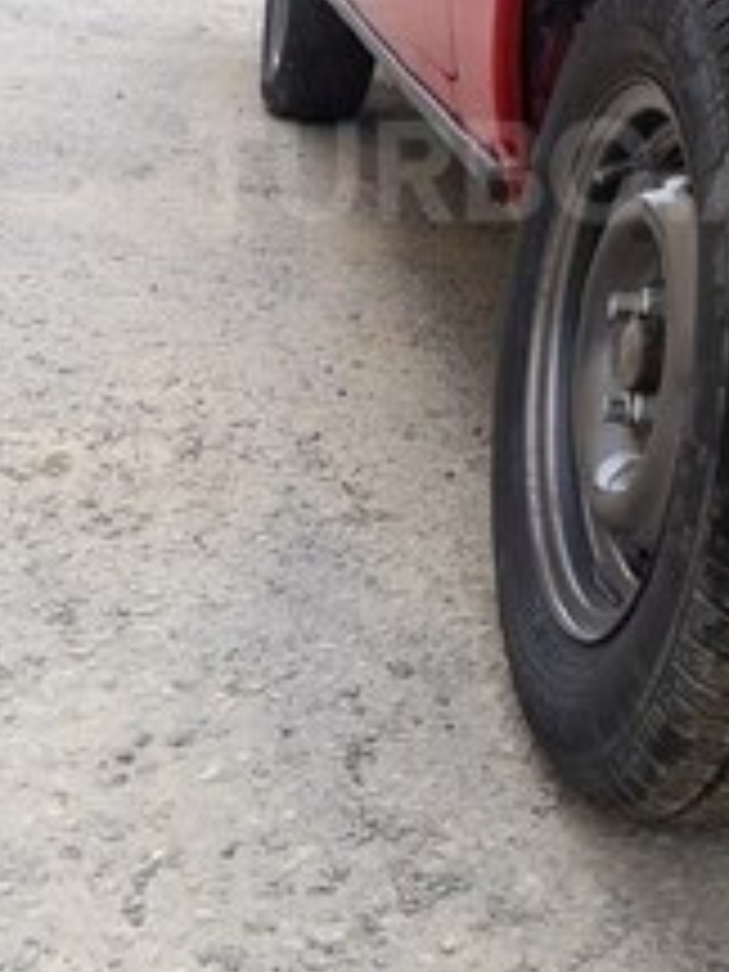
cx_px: 536
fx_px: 1741
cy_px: 171
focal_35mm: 62
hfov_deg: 23.4
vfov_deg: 30.3
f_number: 1.7
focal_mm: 3.71
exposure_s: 1/221
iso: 40
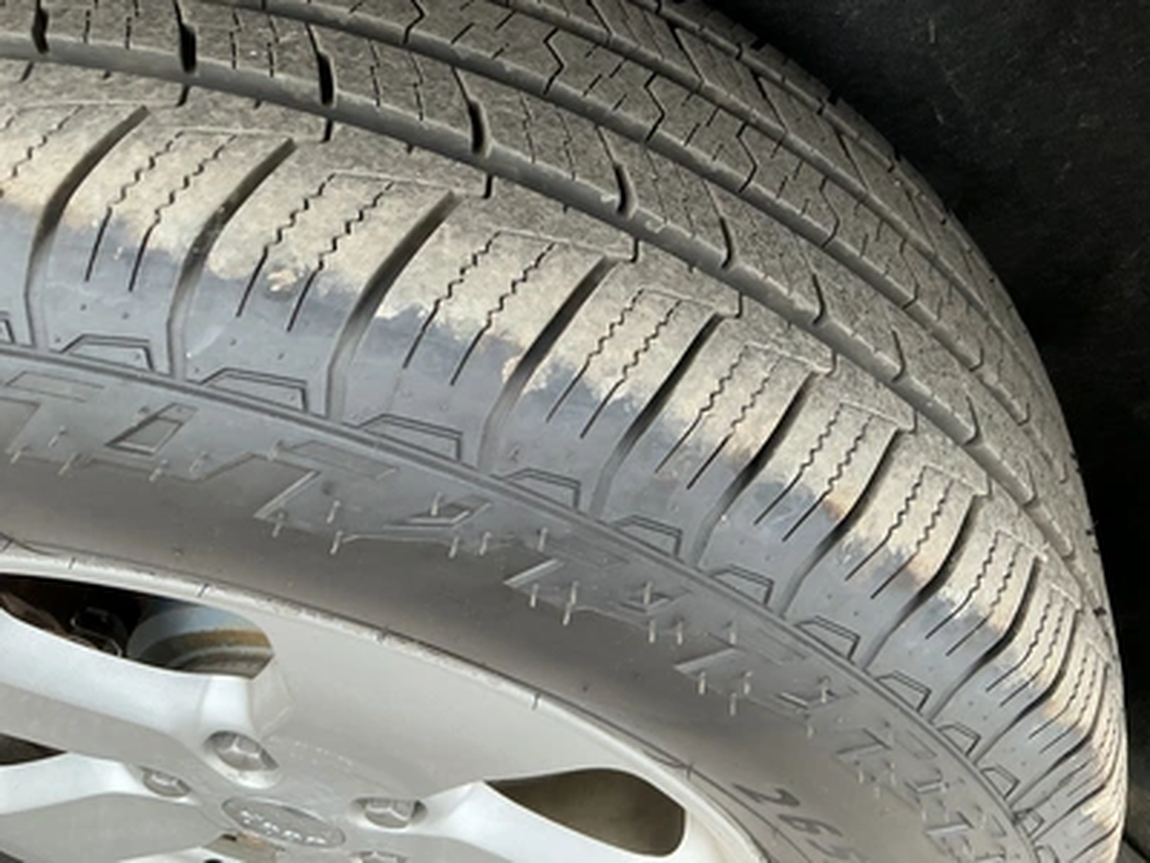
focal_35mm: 28
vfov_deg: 49.7
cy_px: 432
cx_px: 575
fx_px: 930
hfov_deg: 63.4
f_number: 1.8
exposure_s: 1/172
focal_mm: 3
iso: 32
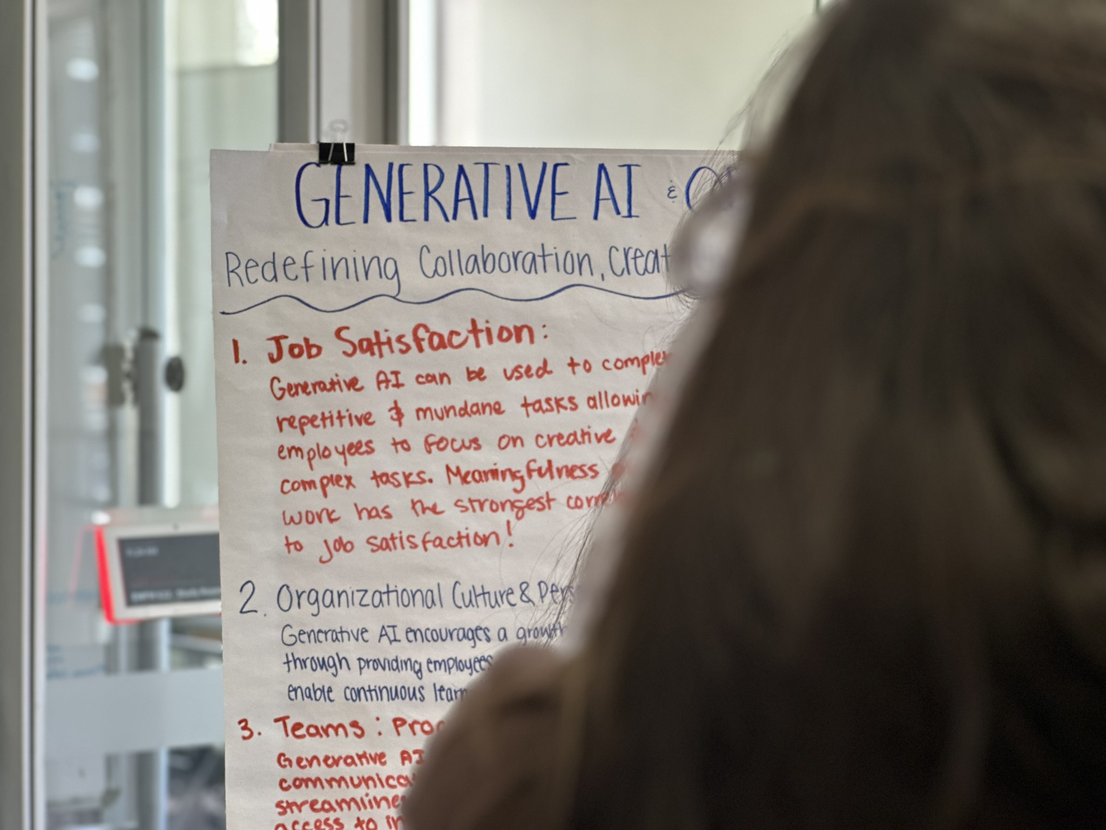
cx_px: 553
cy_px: 415
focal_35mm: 77
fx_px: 2460
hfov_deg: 25.3
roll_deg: -0.3
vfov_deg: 19.1
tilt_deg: -2.2
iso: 160
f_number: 2.8
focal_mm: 9
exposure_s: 1/60
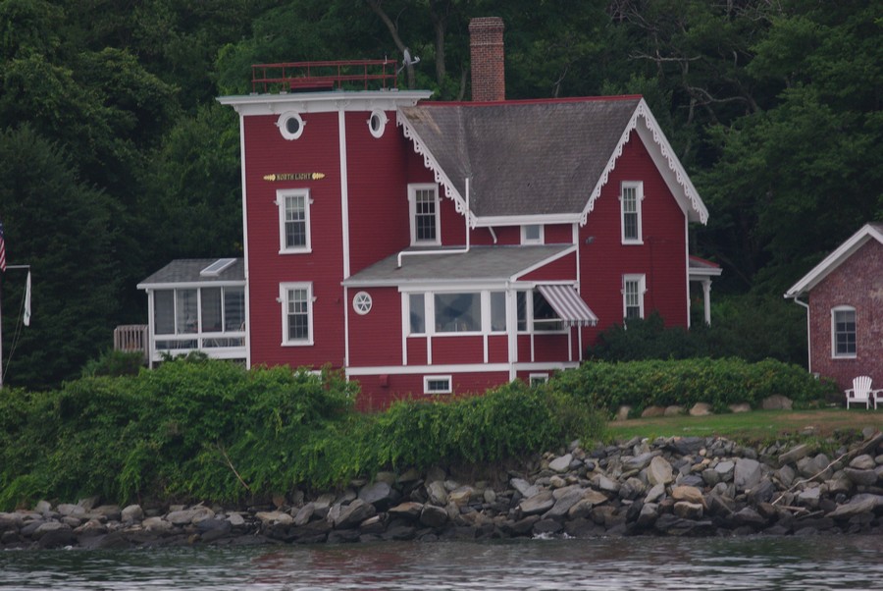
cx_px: 442
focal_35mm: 127
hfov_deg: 16.1
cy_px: 296
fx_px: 3118
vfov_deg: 10.8
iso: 400
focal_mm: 85
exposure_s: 1/350
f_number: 4
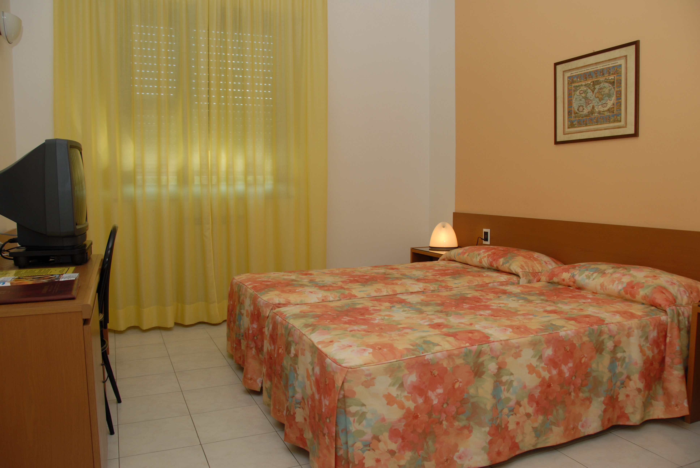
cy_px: 234
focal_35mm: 27
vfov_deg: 48.0
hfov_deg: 67.3
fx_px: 526
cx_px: 350
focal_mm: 18
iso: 200
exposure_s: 1/60
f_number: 5
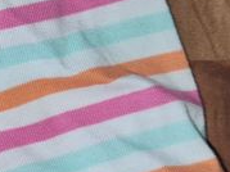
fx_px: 963
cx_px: -215
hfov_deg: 12.2
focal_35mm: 145
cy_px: 31
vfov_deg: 10.2
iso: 160
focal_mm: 5.4
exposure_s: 1/100
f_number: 1.8
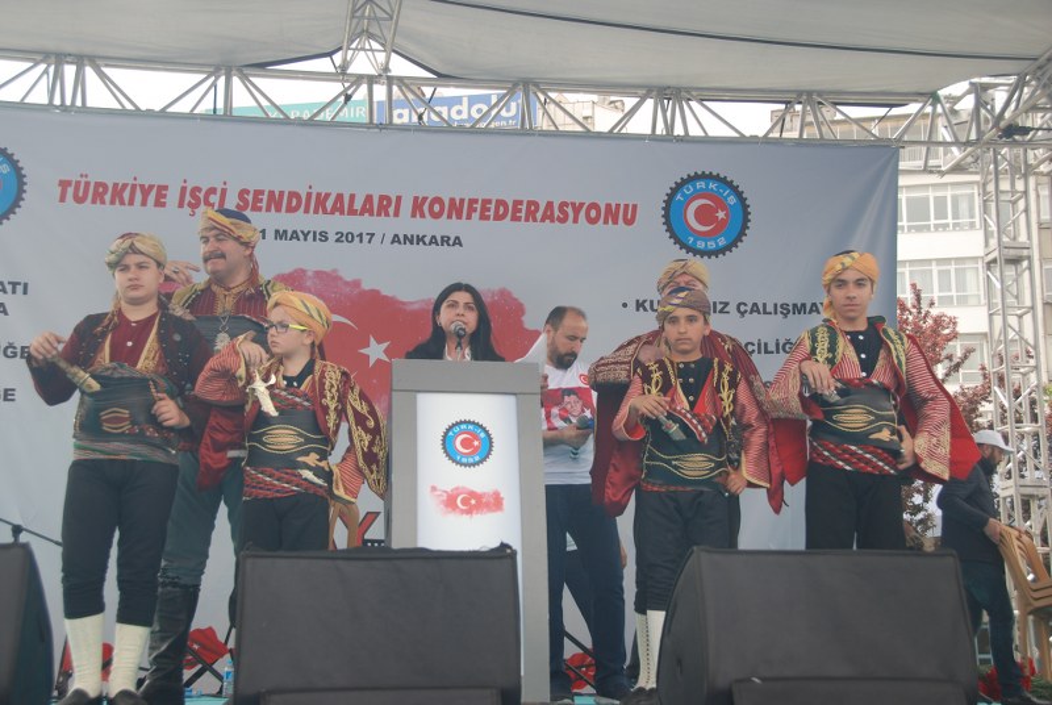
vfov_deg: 25.8
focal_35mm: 52
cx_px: 526
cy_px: 352
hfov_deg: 37.8
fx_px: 1536
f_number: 5.6
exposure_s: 1/125
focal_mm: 35
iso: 100
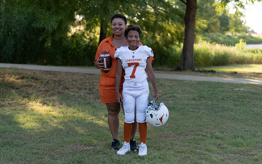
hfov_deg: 28.6
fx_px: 514
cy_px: 83
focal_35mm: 72
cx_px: 131
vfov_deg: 18.1
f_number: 2.8
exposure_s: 1/400
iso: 160
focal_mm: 70
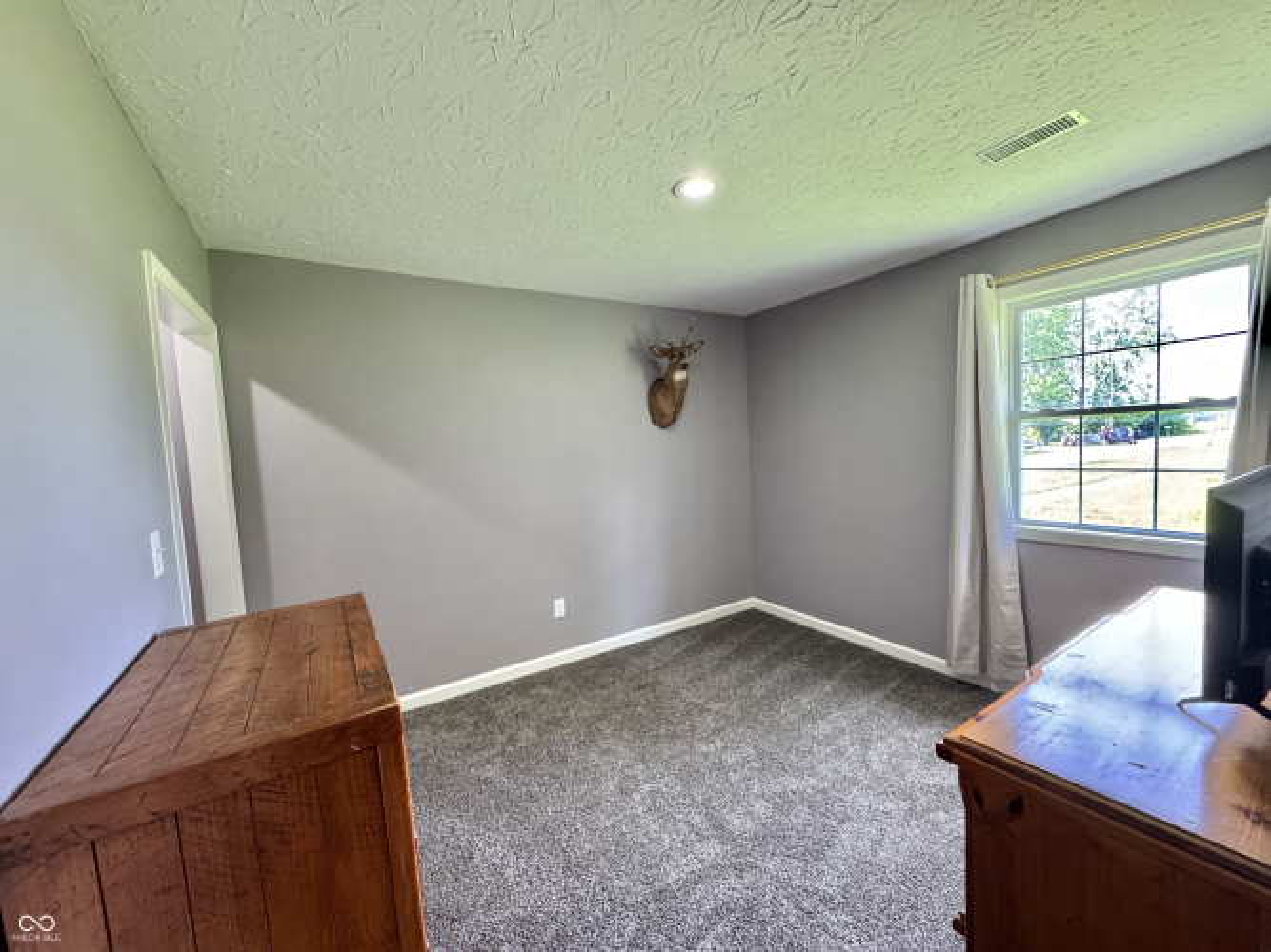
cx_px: 636
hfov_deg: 102.1
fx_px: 514
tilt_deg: -3.6
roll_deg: +2.4
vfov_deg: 85.7
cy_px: 476
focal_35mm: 14
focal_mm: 2.22
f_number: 2.2
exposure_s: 1/60
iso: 400
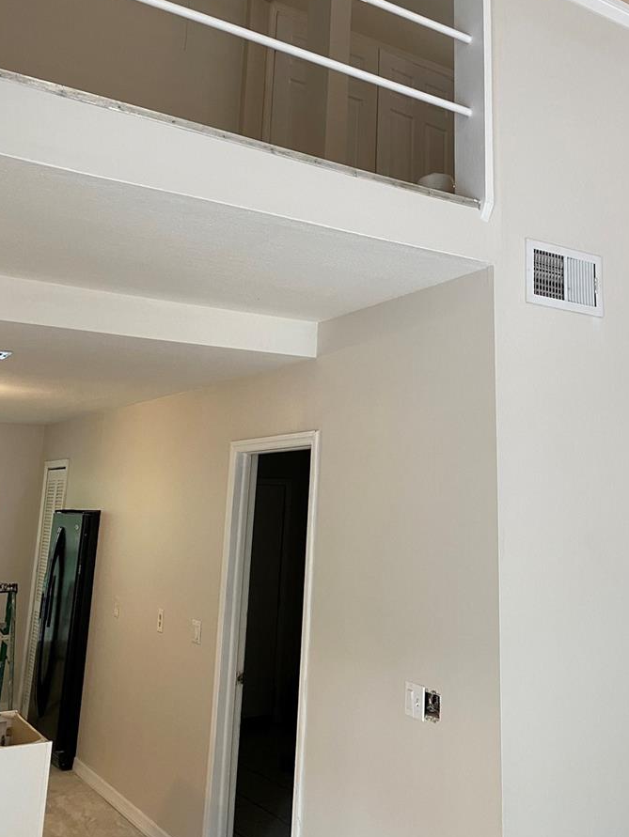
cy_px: 294
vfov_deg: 51.8
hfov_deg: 40.3
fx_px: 847
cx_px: 415
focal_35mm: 35
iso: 100
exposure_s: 1/60
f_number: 1.8
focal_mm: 4.25
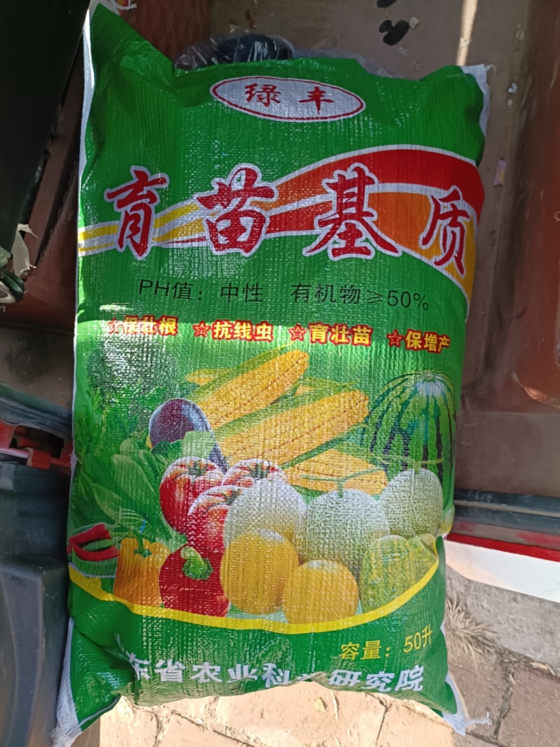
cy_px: 374
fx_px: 583
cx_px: 280
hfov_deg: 51.3
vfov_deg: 65.3
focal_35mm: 27
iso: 160
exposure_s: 1/100
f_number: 1.9
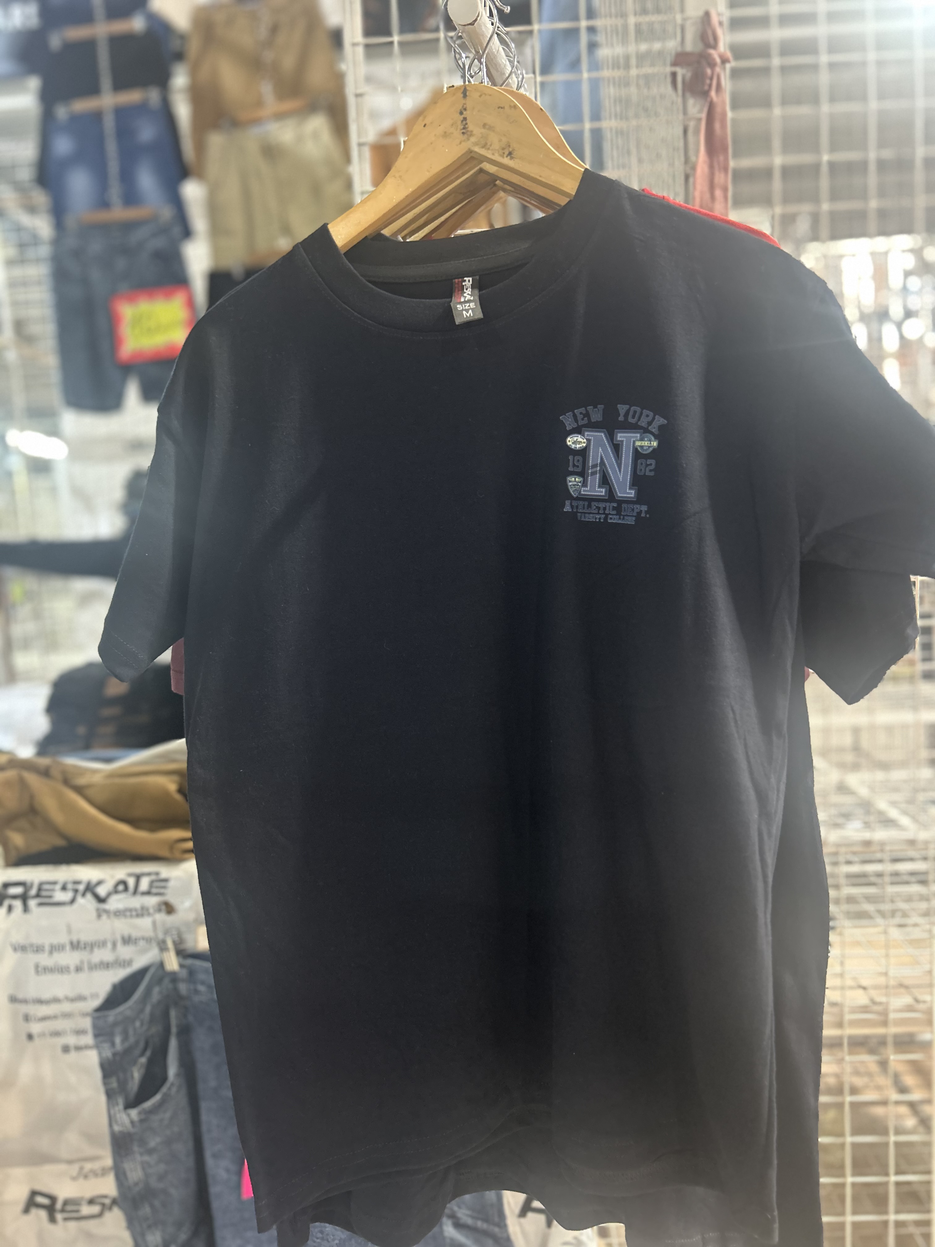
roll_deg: +3.5
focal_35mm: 26
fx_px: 936
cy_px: 624
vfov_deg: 67.3
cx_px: 468
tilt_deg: -4.6
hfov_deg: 53.1
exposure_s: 1/33
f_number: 1.5
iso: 400
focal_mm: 5.7
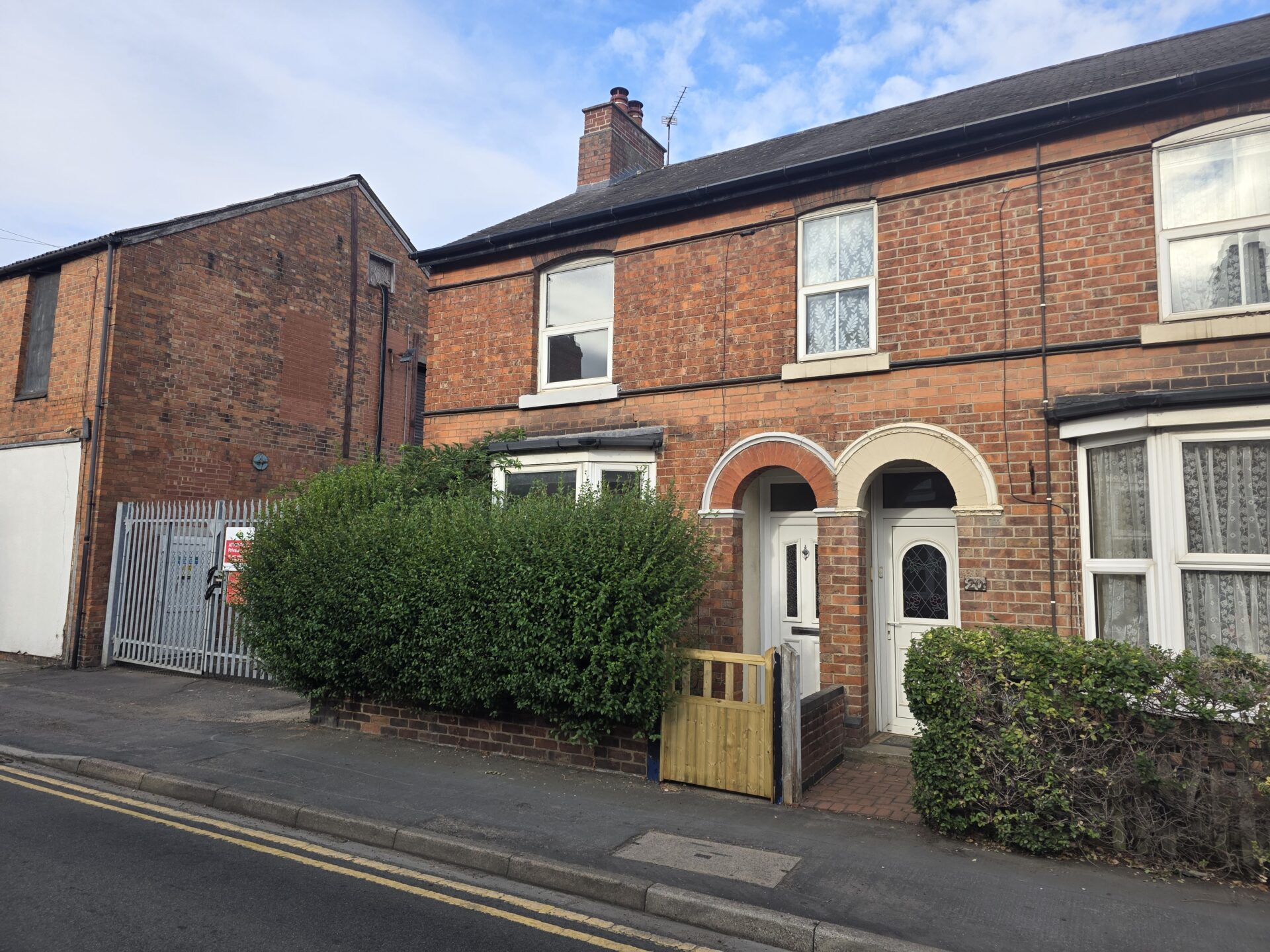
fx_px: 844
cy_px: 476
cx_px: 635
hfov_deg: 73.9
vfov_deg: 58.9
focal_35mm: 23
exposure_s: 1/1957
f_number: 1.7
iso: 80
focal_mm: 6.3
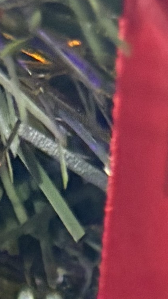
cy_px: 1056
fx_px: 1688
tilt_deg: -22.8
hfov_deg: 5.7
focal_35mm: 213
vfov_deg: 7.9
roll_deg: -3.1
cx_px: 59
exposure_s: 1/40
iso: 400
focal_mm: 5.96
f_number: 1.6
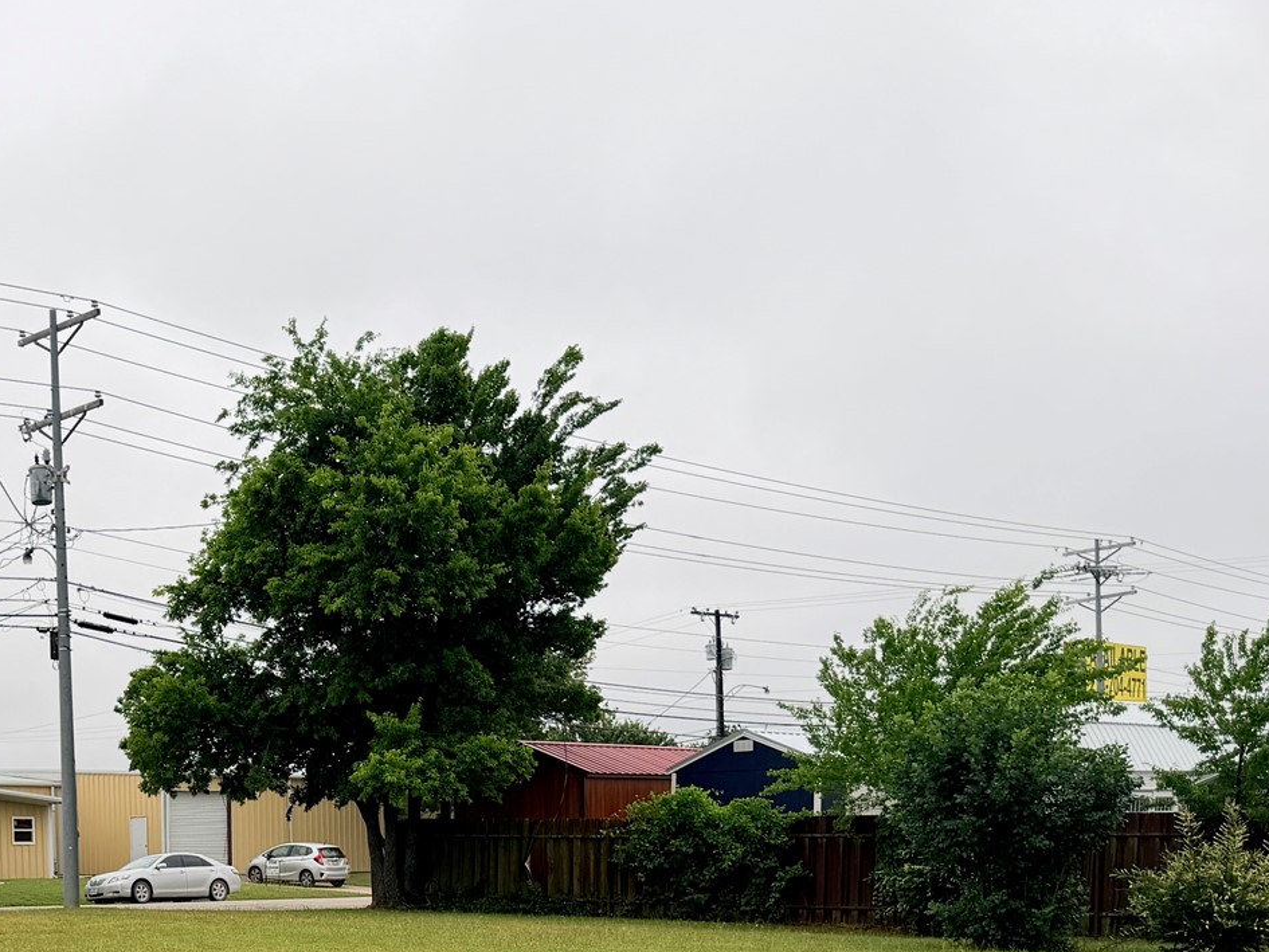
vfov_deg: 26.3
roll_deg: +2.2
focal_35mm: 52
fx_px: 1907
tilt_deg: -3.4
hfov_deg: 35.1
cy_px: 984
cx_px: 180
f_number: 1.78
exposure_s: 1/535
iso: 80
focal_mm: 6.76
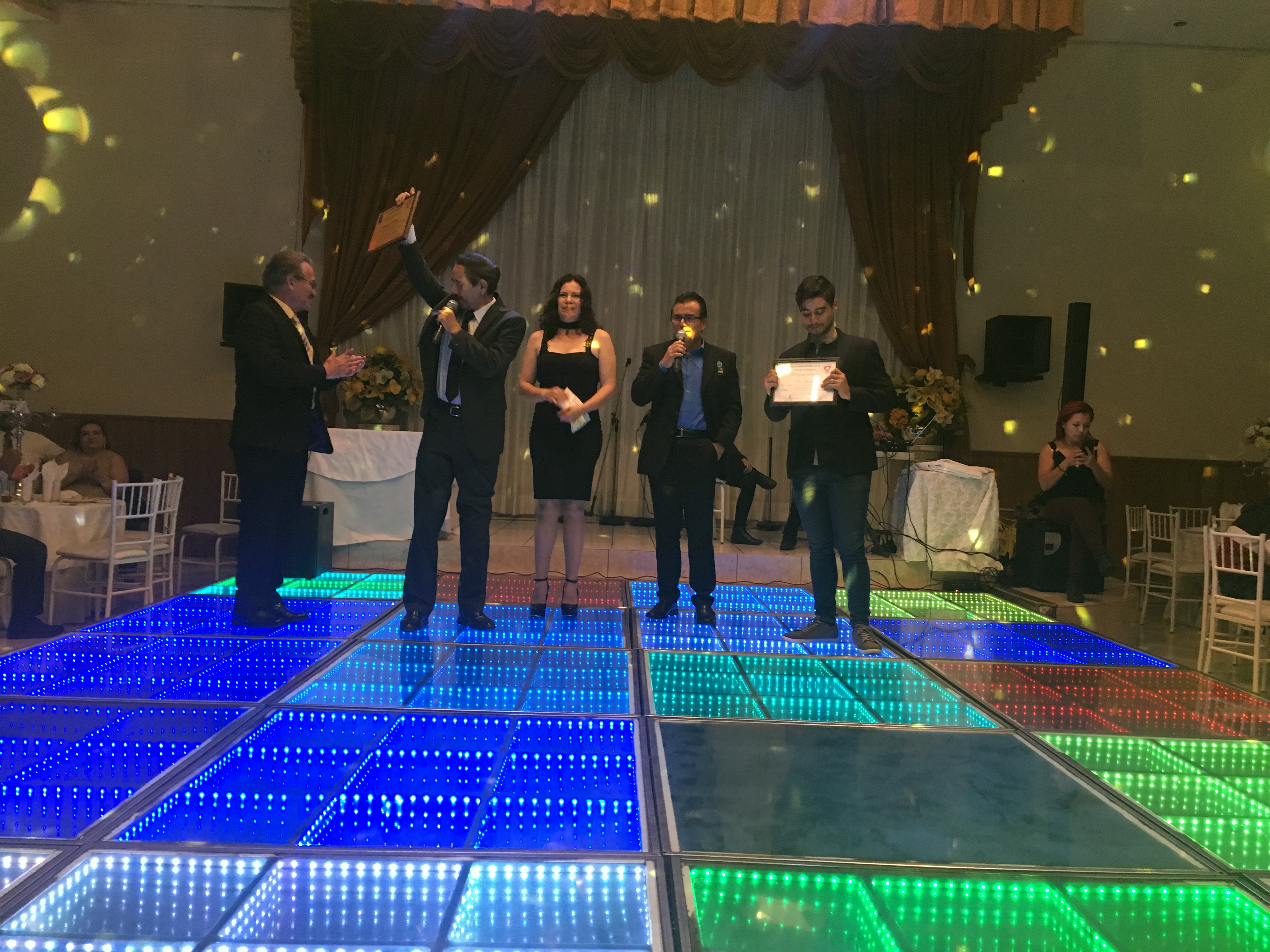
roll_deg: -1.4
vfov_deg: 48.2
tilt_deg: -0.7
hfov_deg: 61.7
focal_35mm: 29
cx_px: 635
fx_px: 1064
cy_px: 476
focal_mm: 4.15
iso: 160
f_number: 2.2
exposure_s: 1/30
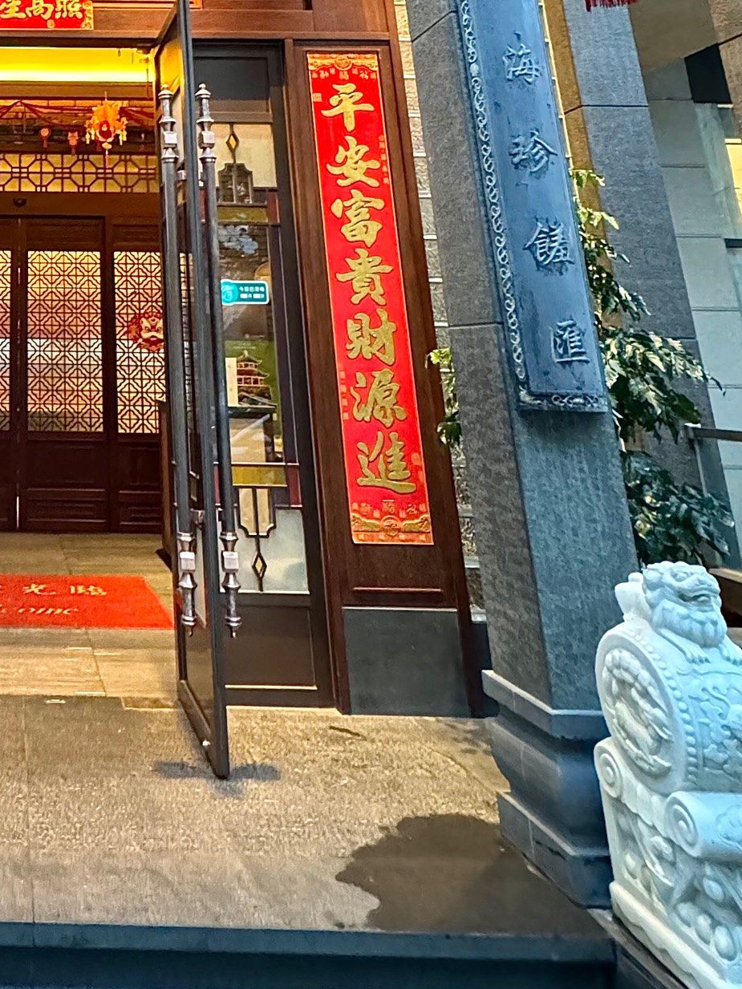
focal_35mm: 31
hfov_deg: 39.8
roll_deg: -1.1
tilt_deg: +17.4
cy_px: 99
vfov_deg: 51.5
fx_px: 886
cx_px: -6
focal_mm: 2.22
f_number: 2.2
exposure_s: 1/50
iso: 1250
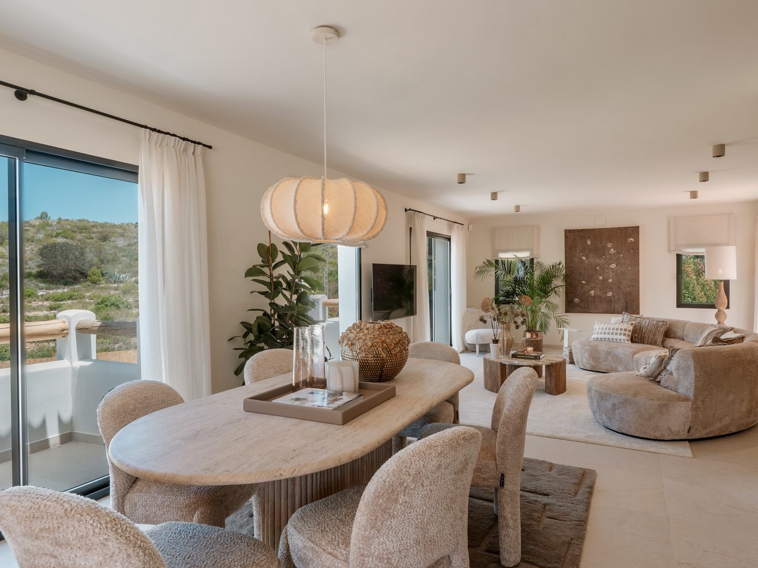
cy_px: 282
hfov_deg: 76.3
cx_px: 402
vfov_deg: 61.1
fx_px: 482
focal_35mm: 22
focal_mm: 20
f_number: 13
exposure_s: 1/50
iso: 80
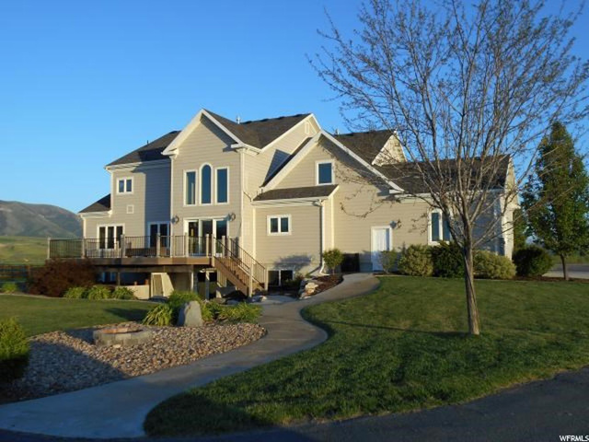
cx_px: 294
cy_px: 221
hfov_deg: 56.8
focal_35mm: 32
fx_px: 544
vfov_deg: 44.2
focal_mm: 5.8
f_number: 3.6
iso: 80
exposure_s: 1/500
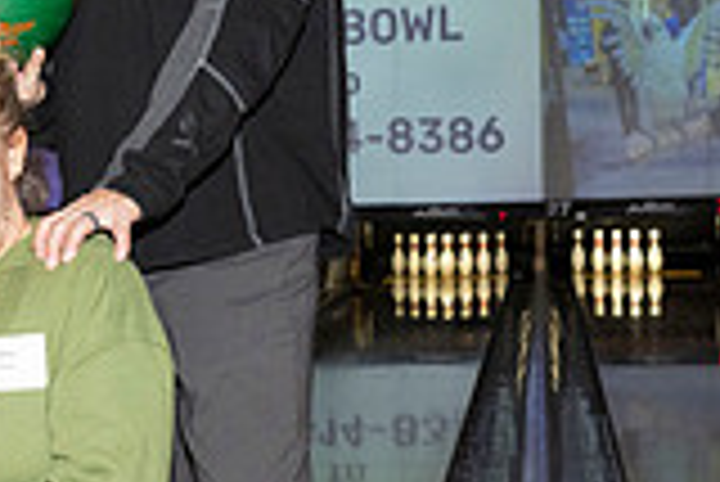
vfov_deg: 10.8
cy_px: 313
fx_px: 2542
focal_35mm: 127
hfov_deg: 15.6
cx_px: -126
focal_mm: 35
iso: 1600
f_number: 5.6
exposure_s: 1/100
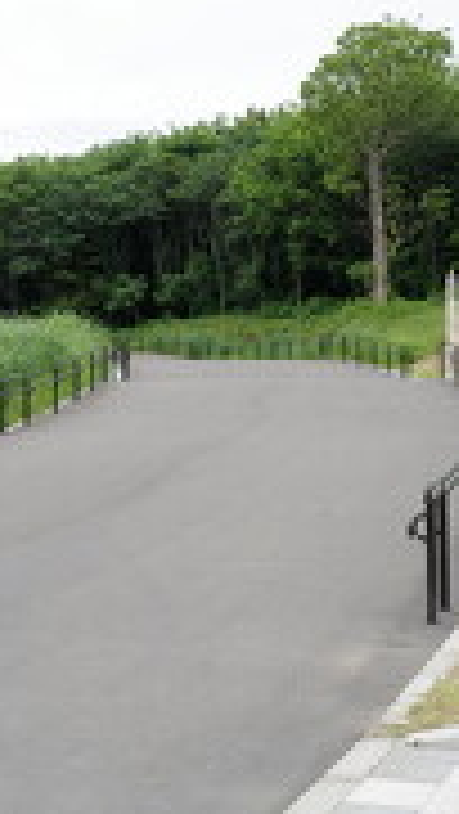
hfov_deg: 18.6
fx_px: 1404
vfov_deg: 32.3
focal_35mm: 65
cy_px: 331
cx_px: 207
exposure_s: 1/400
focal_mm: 28
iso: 100
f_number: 4.5
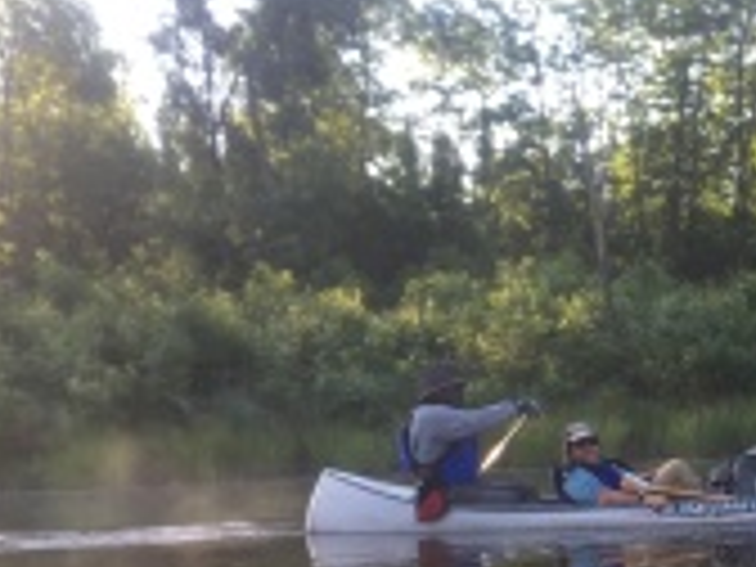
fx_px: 1376
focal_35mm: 63
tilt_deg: -4.3
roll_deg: +4.4
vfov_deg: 22.8
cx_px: 738
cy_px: 490
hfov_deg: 29.0
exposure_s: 1/145
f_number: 2.2
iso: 25
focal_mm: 4.15
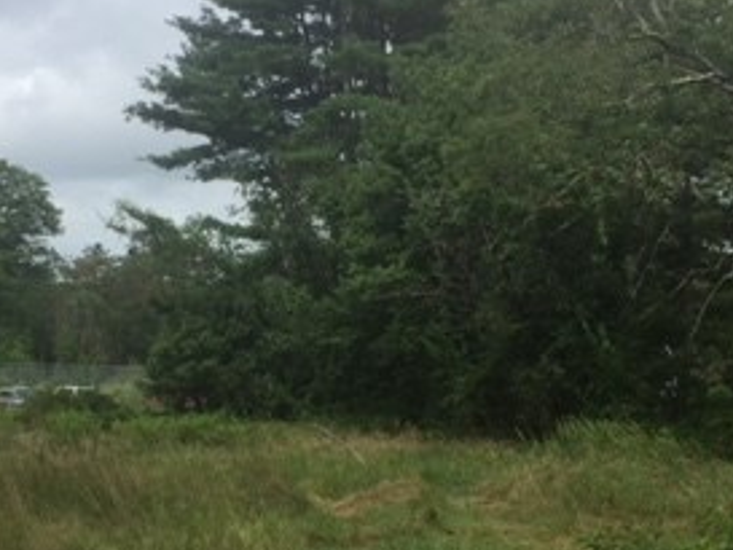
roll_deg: -0.7
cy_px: 397
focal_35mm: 68
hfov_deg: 28.5
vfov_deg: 21.5
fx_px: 1441
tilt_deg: -3.0
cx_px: 293
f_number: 2.2
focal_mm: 4.15
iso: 32
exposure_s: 1/1582
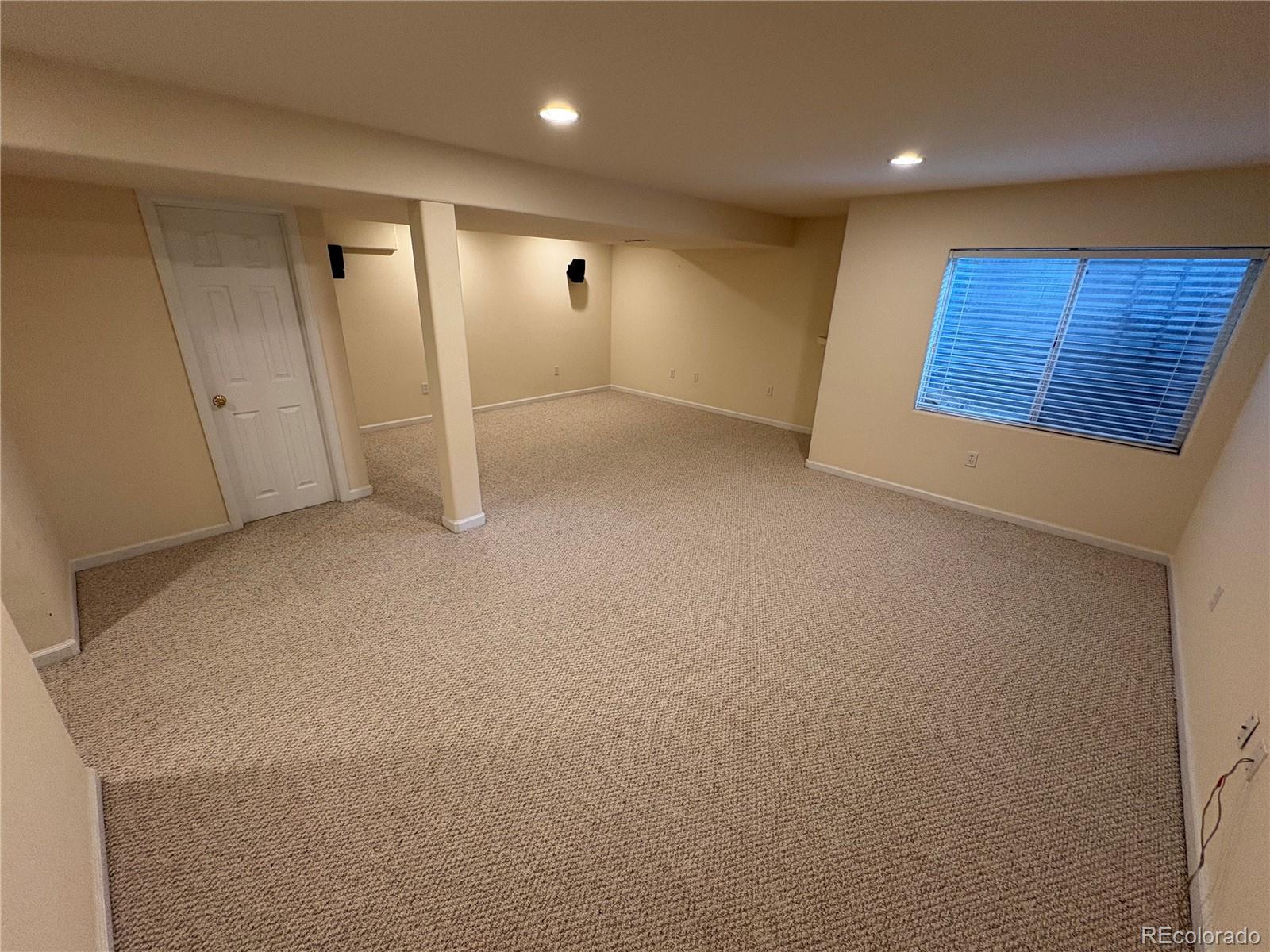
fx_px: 514
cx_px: 635
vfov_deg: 85.7
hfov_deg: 102.1
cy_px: 476
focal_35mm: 14
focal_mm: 2.22
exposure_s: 1/60
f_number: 2.2
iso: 160
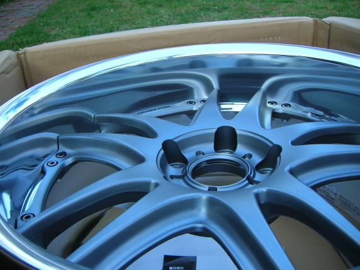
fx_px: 353
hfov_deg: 54.0
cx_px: 180
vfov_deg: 41.7
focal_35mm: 34
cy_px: 135
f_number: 2.9
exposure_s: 1/48.7
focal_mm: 5.7
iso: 50
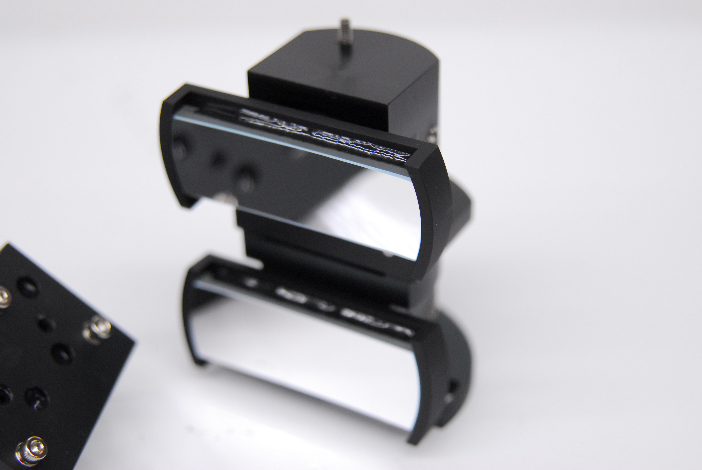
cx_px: 351
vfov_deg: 19.0
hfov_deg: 28.0
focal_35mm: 72
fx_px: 1406
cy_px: 235
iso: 800
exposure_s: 1/160
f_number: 3.5
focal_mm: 48
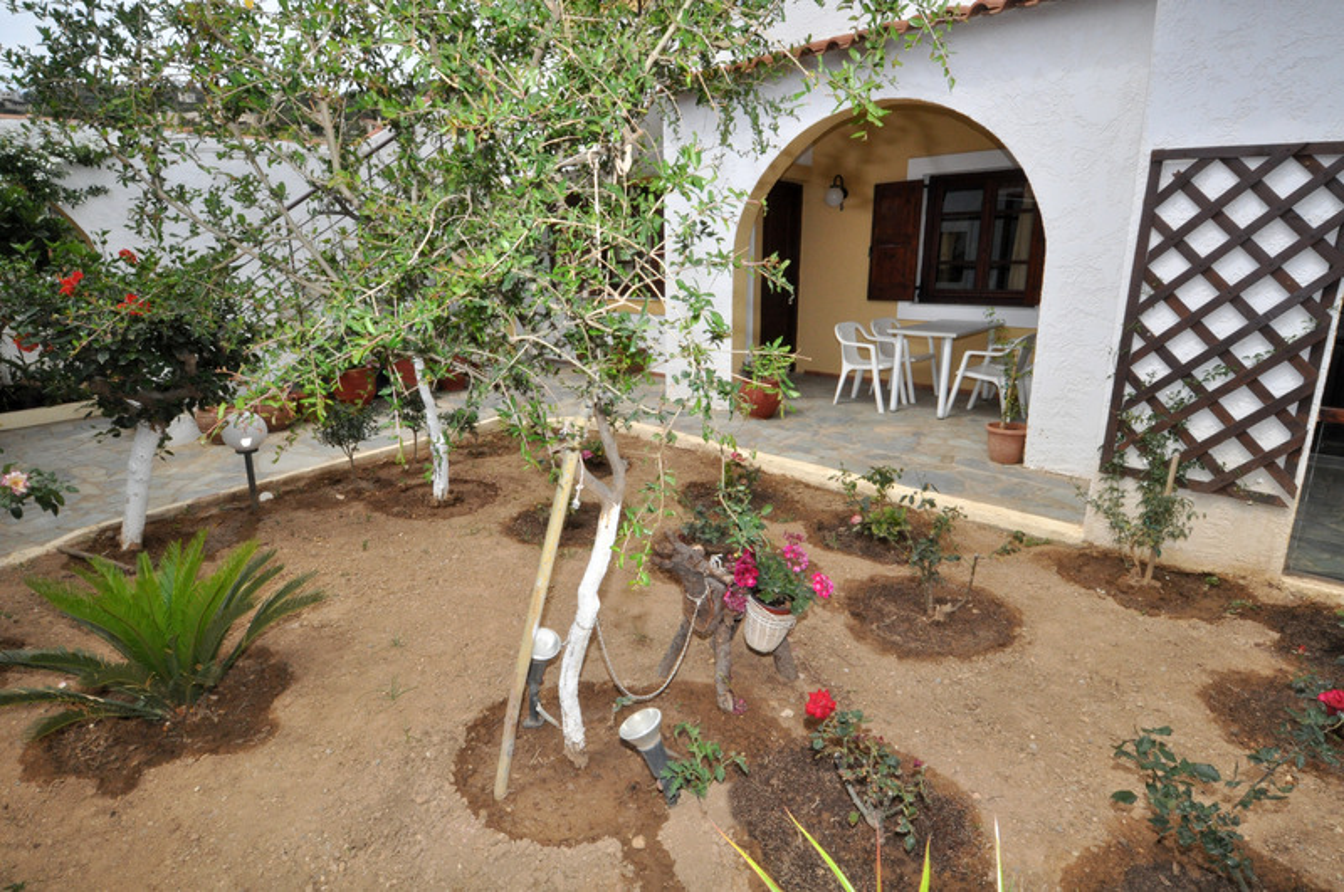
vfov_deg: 67.2
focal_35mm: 18
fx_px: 671
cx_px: 672
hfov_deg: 90.1
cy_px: 446
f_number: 22
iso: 800
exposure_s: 1/200
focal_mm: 12
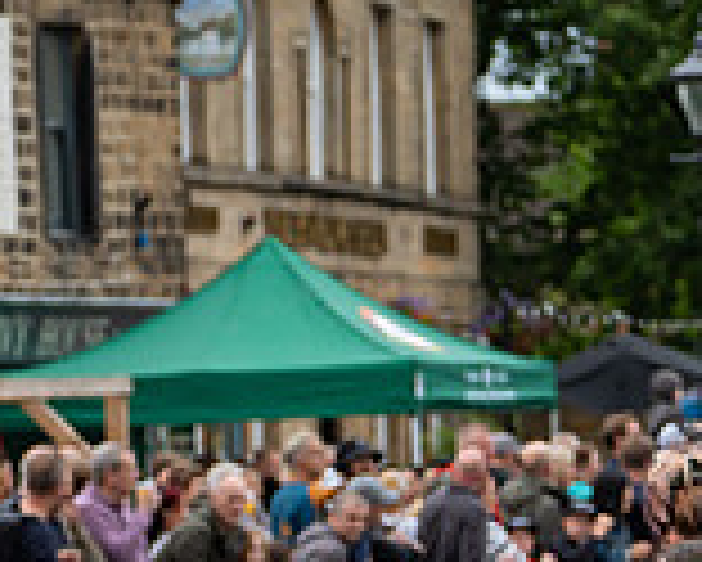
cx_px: -40
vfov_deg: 4.5
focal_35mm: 341
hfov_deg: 5.7
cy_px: 789
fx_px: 7089
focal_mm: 98
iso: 500
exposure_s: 1/500
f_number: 3.2
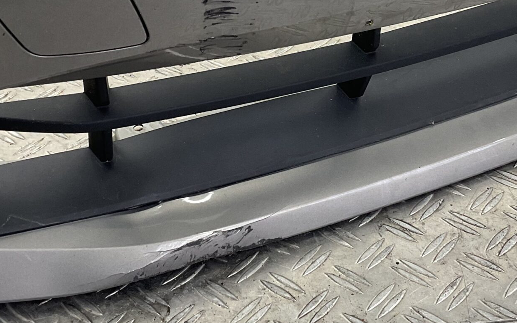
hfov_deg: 32.0
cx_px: 281
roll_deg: +4.1
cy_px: 57
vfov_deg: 20.0
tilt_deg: -30.8
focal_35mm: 64
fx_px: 902
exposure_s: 1/120
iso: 50
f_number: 1.8
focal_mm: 3
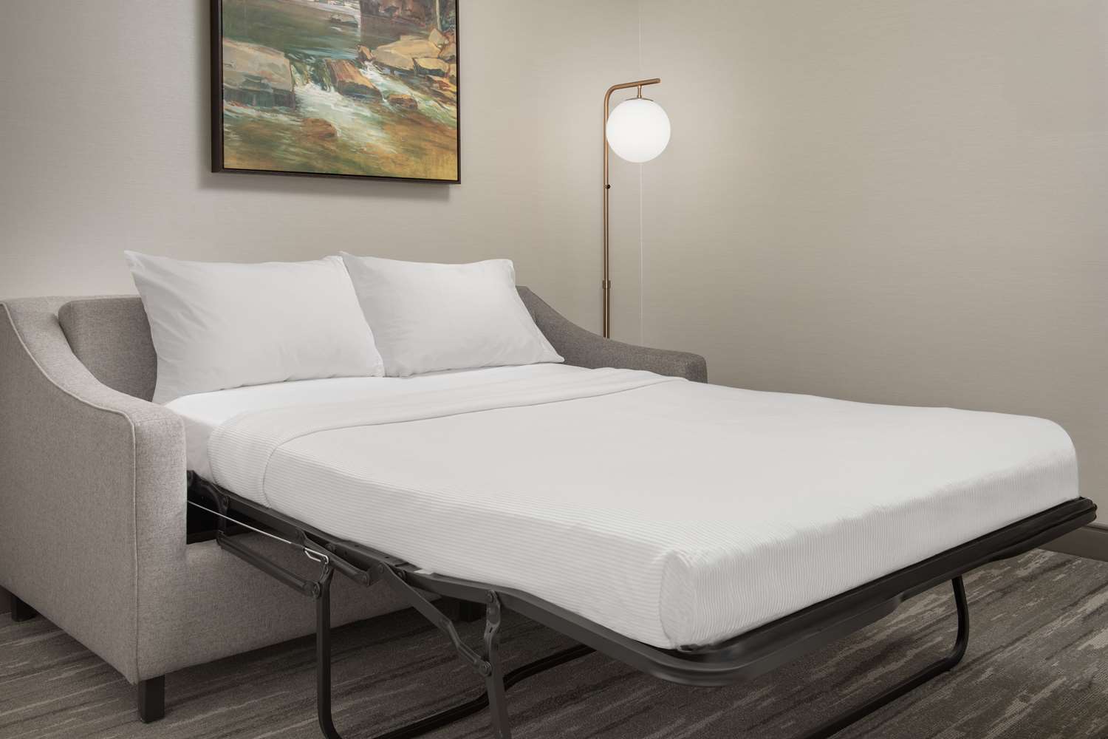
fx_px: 985
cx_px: 554
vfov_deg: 41.1
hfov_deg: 58.7
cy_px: 370
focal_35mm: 32
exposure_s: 1/160
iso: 400
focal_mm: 32
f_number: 11
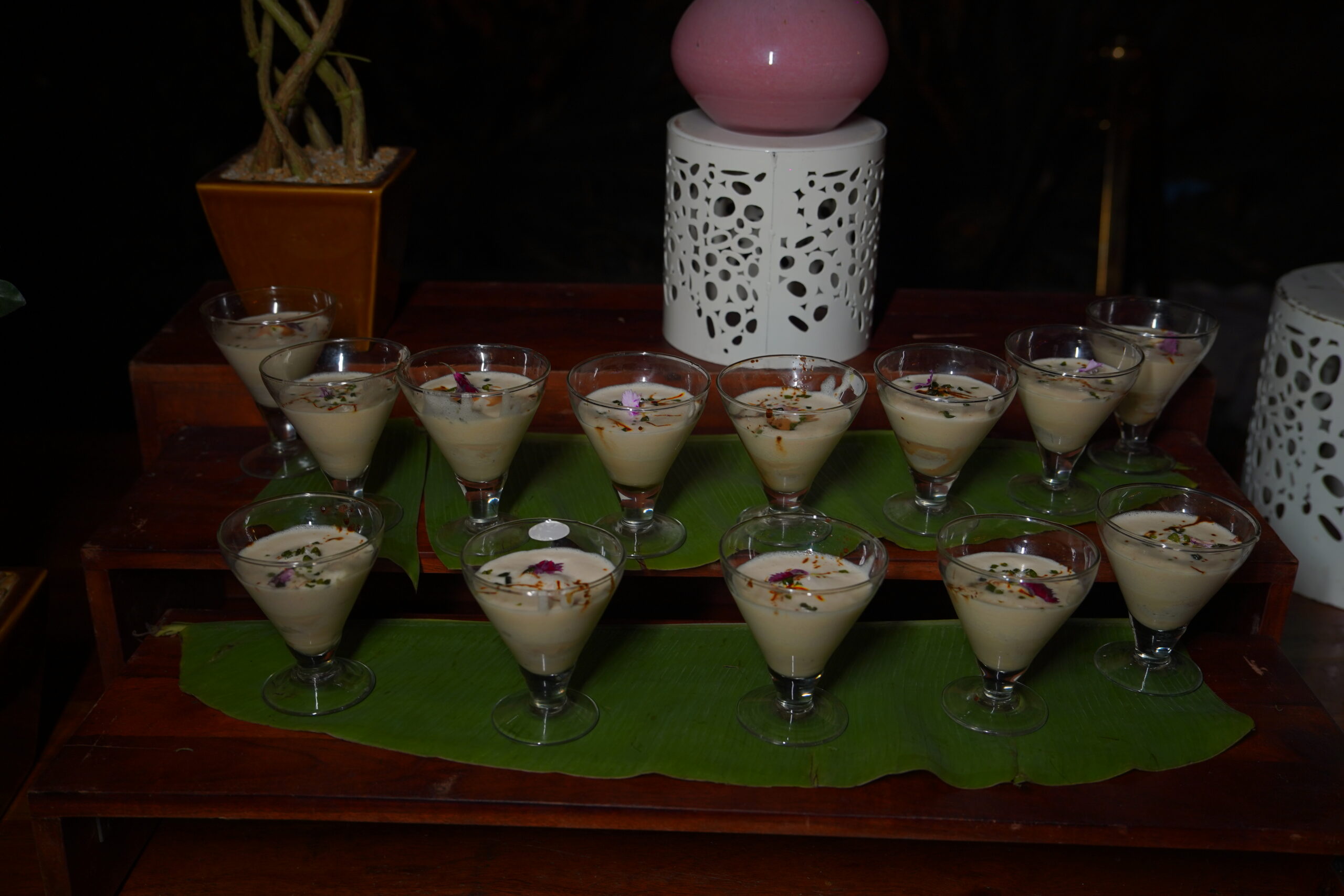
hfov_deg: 51.9
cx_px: 672
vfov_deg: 35.9
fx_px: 1381
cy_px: 448
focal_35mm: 37
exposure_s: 1/100
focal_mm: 37
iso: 320
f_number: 4
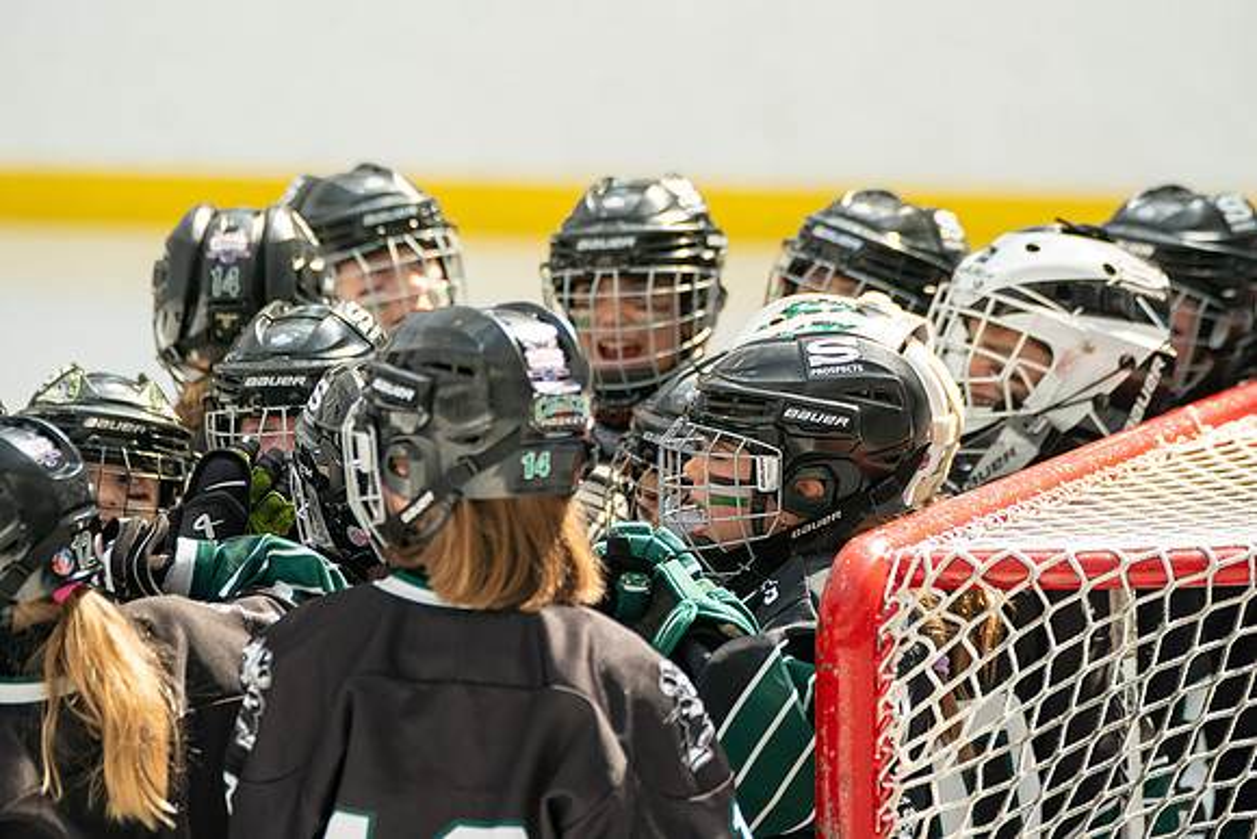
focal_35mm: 266
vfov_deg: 5.2
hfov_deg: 7.7
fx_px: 9293
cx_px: 650
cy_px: 334
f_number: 3.5
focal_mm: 221
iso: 1600
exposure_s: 1/1600
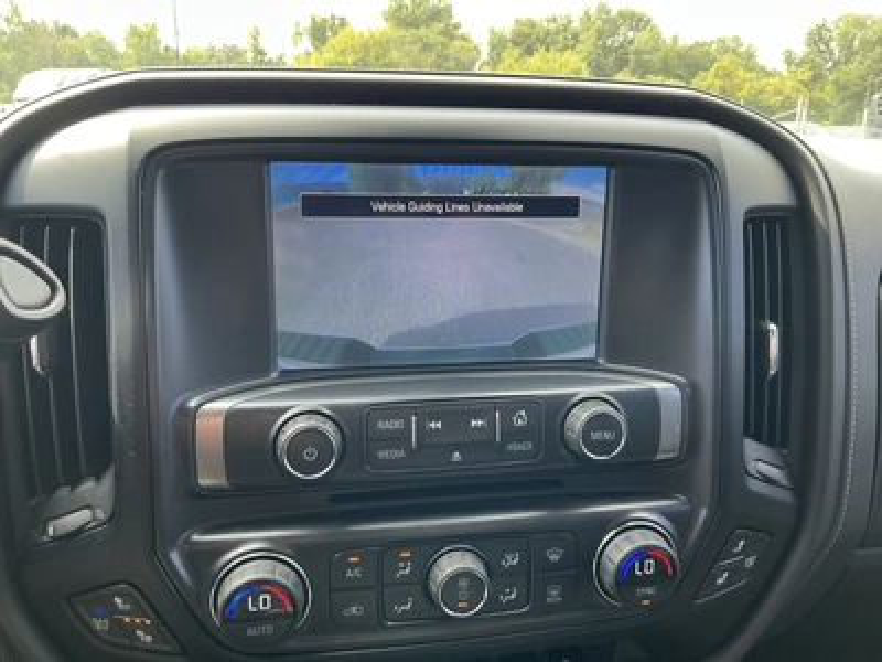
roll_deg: -0.1
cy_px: 331
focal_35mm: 28
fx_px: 713
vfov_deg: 49.7
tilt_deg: -16.3
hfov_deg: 63.4
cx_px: 441
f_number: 1.8
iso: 64
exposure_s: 1/122
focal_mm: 3
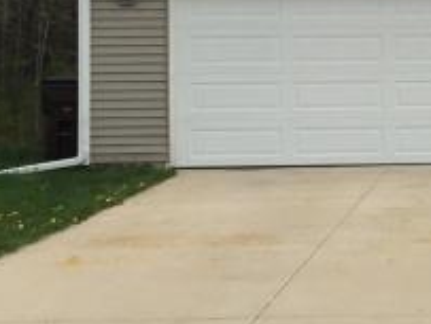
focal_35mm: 146
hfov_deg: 12.7
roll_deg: +0.3
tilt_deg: +1.7
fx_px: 1821
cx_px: 667
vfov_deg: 10.1
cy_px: 21
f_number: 2.2
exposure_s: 1/2262
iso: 25
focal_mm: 4.15
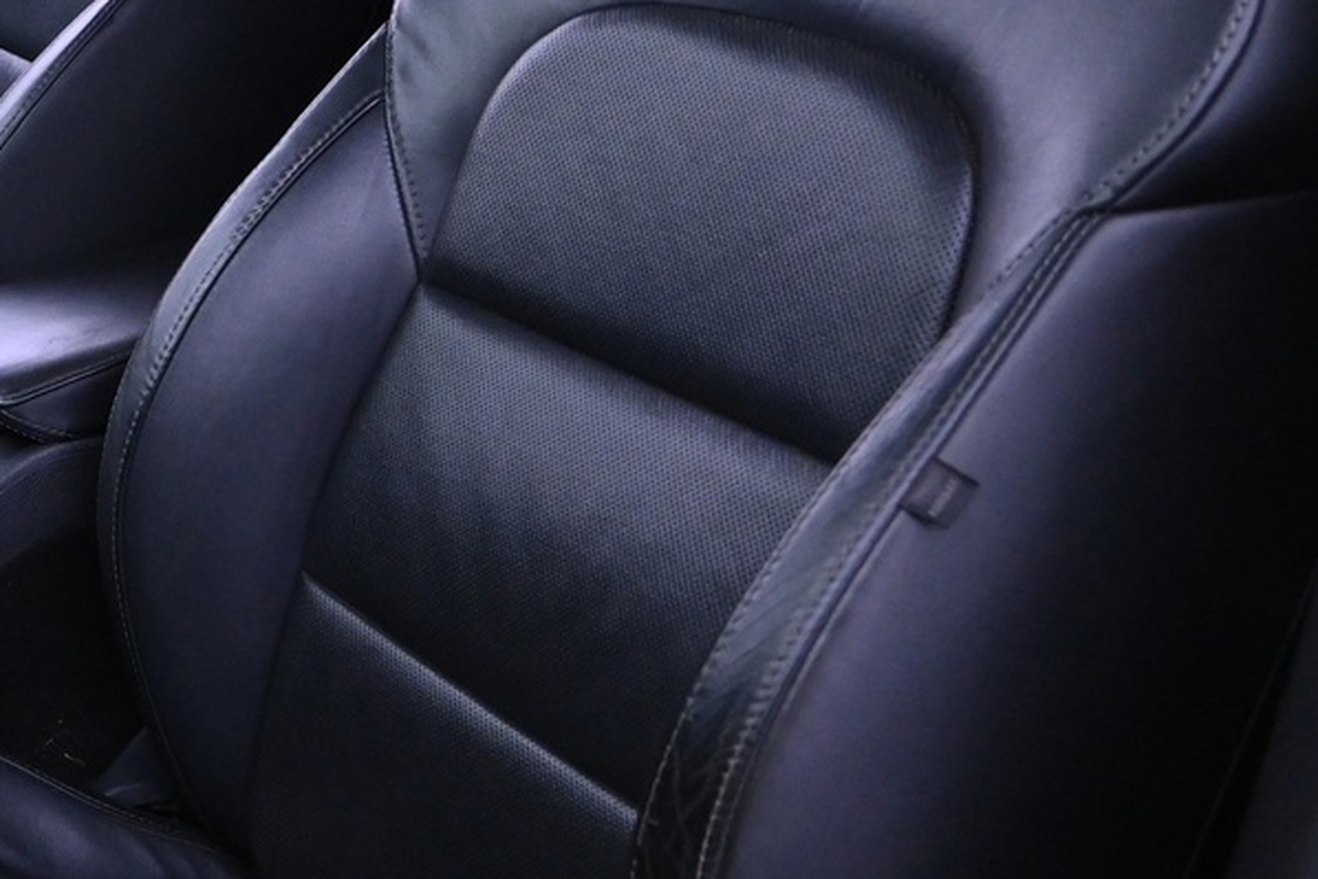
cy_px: 308
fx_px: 2380
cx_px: -163
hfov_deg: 28.0
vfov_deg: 20.9
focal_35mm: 65
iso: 2500
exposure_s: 1/25
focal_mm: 16
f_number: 3.5
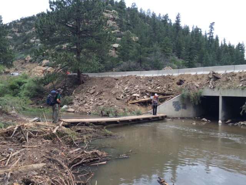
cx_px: 123
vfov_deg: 48.2
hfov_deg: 61.7
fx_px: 206
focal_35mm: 29
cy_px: 92
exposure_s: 1/176
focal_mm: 4.15
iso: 32
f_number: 2.2
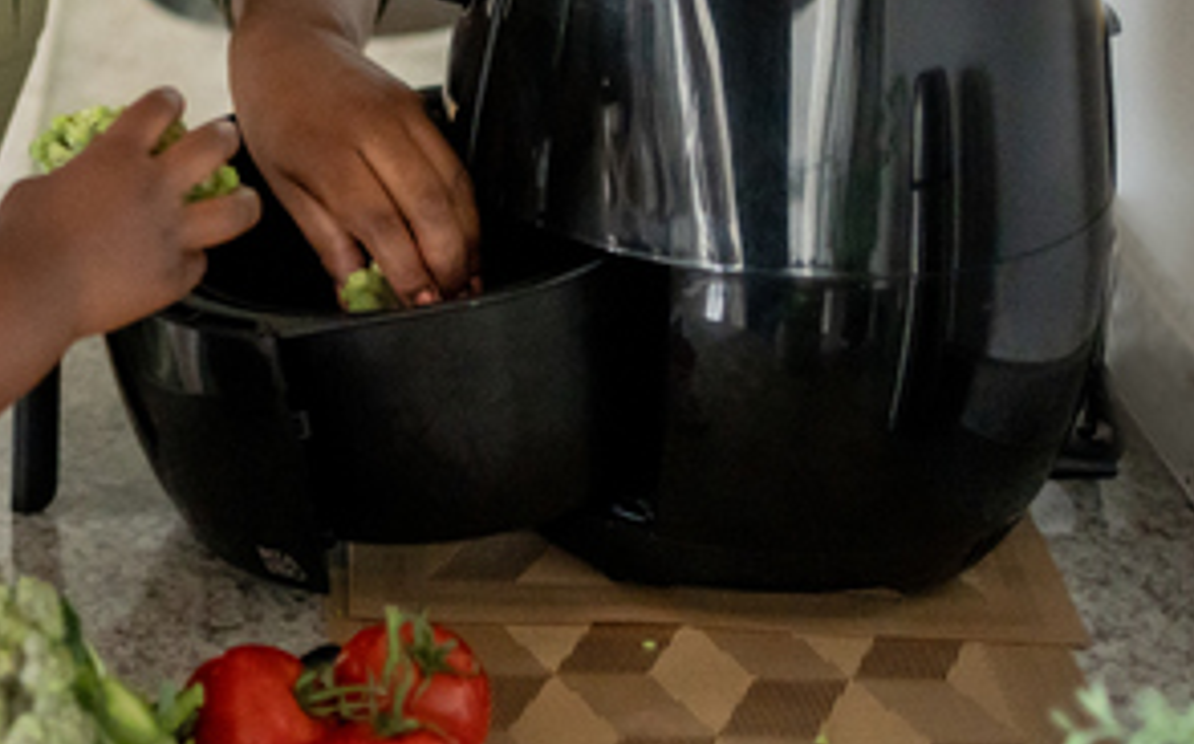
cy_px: 26
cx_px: -32
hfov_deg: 22.6
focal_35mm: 88
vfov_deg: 14.6
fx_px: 2860
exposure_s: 1/250
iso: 6400
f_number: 1.8
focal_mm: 35
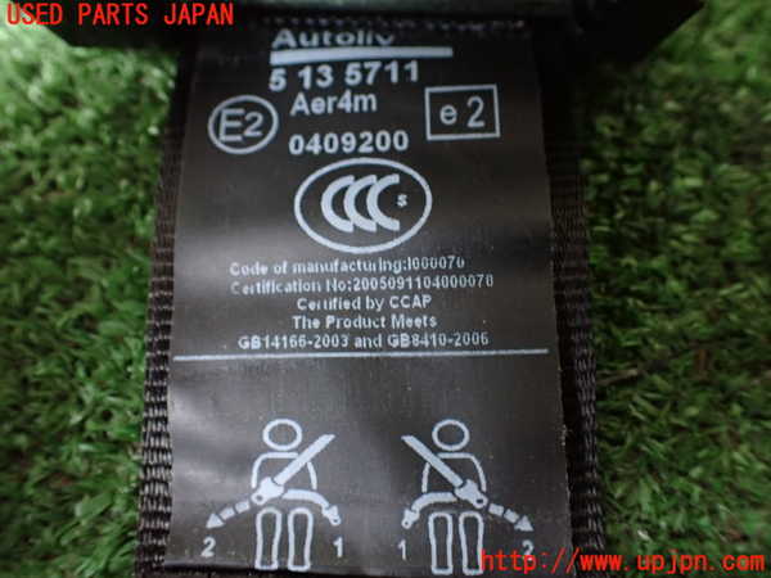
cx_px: 386
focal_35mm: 30
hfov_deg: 60.0
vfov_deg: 46.8
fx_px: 668
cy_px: 289
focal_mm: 5.4
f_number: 2.3
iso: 800
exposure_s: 1/40
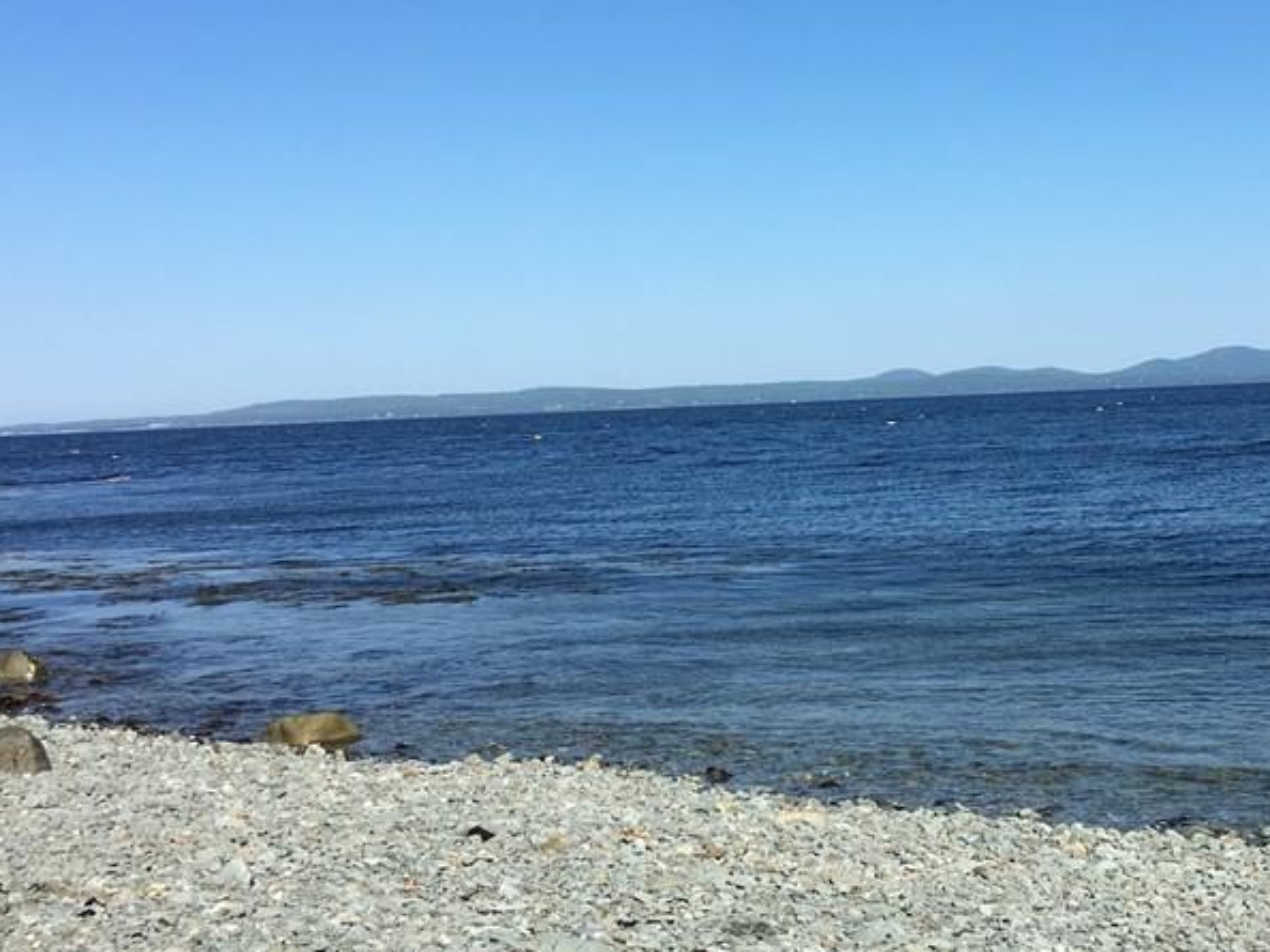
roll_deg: +2.5
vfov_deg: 29.0
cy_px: 366
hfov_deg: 37.6
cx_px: 883
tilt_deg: +1.0
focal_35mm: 50
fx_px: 1834
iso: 25
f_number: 2.2
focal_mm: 4.15
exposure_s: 1/2024
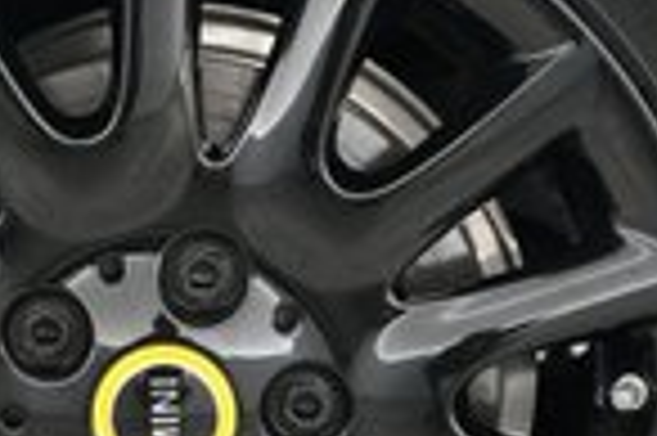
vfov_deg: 11.5
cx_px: 162
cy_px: 396
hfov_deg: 17.3
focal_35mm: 118
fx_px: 2151
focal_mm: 27
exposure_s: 1/160
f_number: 2.8
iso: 8000
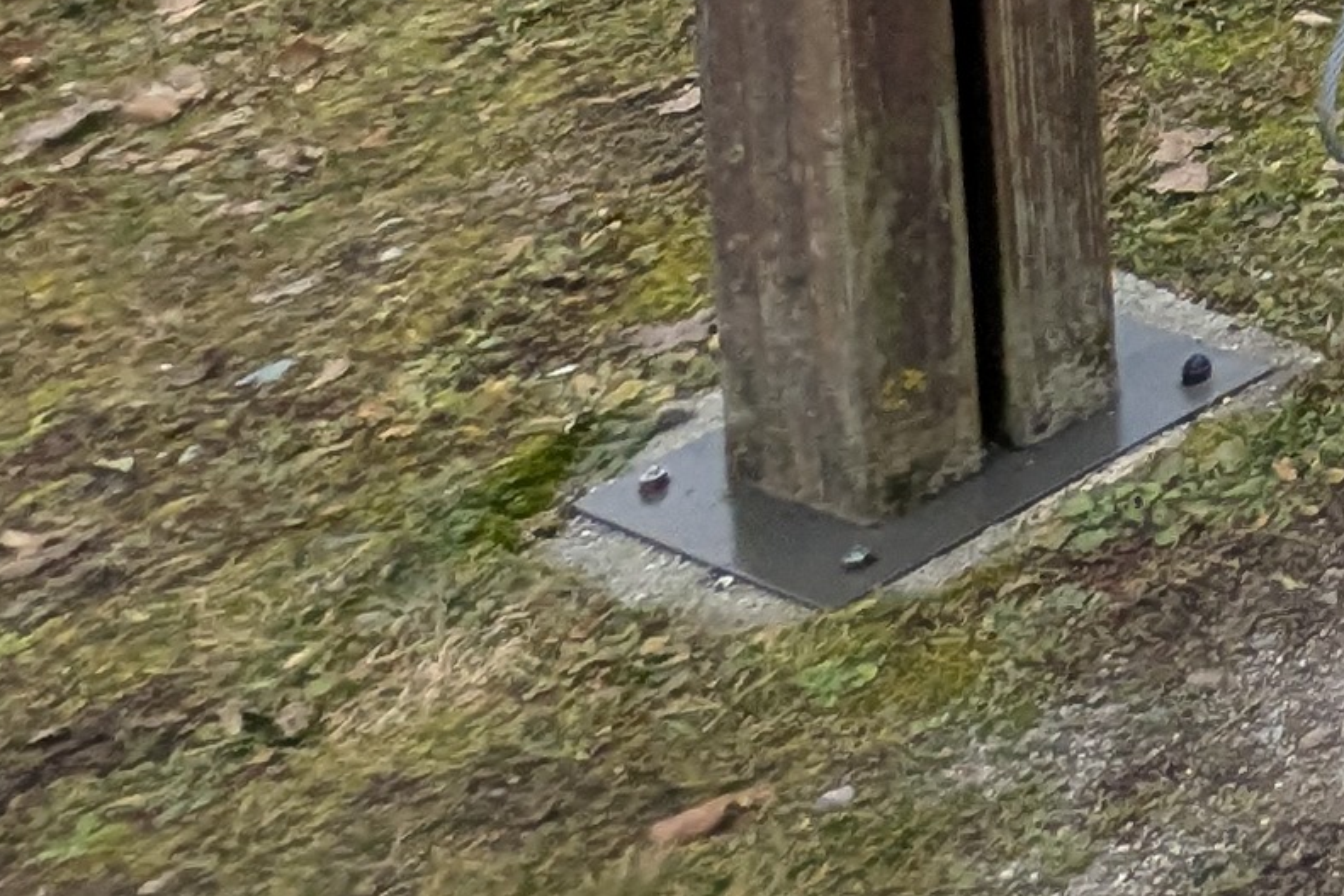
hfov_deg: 14.8
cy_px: -1352
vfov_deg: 12.2
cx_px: 3210
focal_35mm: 86
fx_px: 3210
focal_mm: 2.35
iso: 51
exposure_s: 1/197
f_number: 2.2
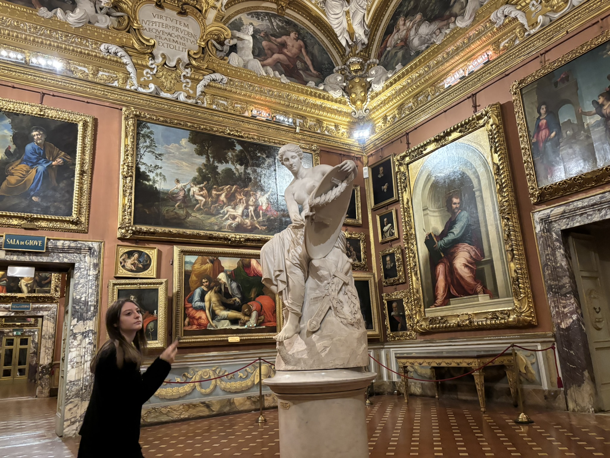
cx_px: 305
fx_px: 458
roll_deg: +3.6
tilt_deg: +12.7
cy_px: 229
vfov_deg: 53.1
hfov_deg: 67.3
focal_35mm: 26
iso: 500
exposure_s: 1/50
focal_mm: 5.96
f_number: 1.6
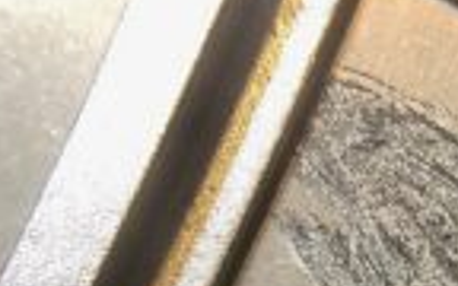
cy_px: 404
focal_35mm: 91
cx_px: 601
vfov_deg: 13.7
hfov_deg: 20.7
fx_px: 1136
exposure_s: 1/50
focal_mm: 3.3
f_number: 2.4
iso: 125
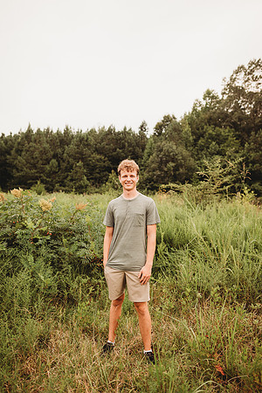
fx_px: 262
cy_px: 196
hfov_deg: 53.1
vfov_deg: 73.7
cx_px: 131
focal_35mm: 24
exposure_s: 1/400
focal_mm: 24
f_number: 2.5
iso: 125
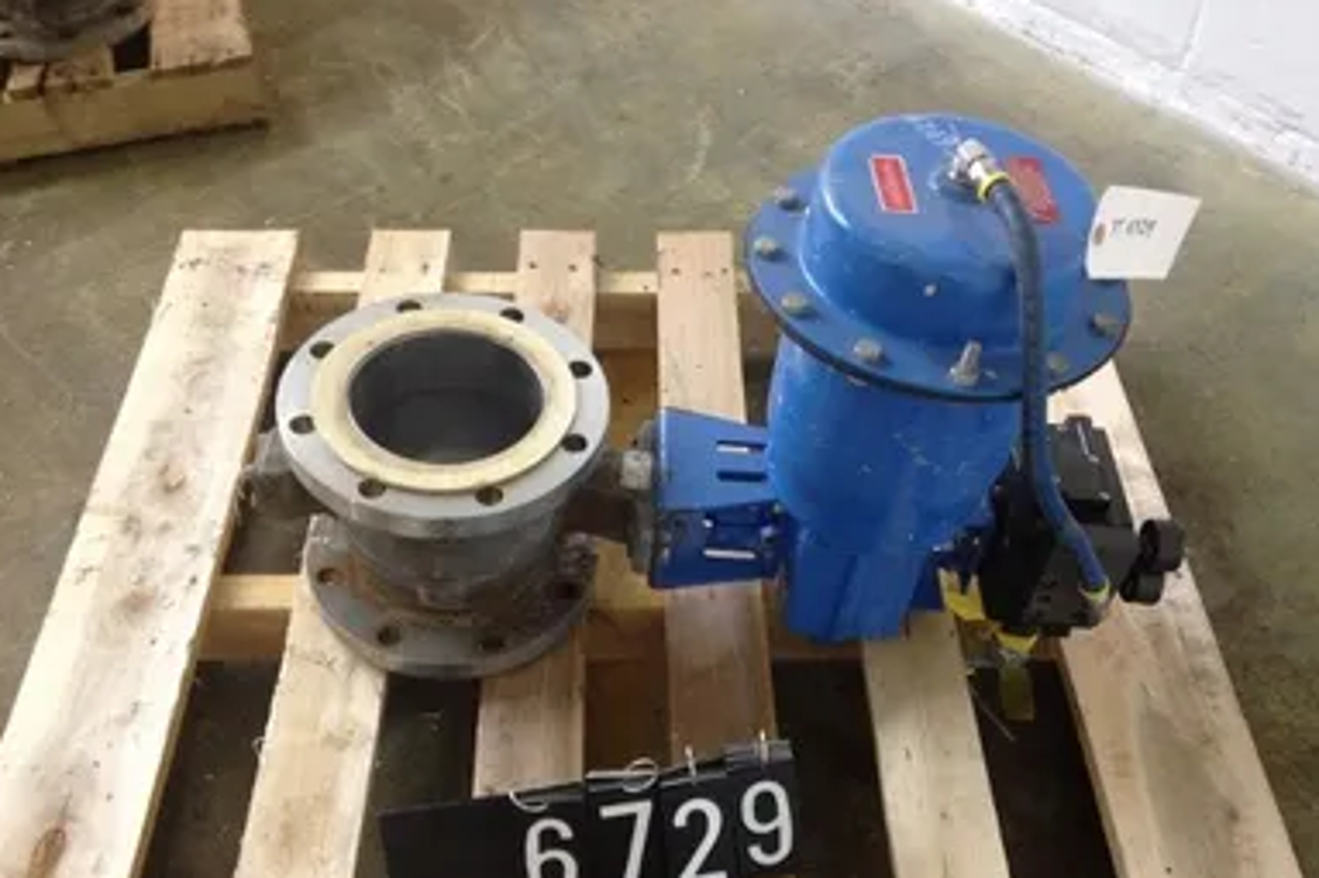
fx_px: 1392
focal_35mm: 38
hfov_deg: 50.7
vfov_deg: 34.9
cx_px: 651
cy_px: 510
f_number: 2.4
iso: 250
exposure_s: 1/20
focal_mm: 4.28
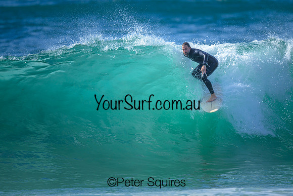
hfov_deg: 2.2
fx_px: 7502
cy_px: 83
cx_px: 160
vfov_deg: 1.5
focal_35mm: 922
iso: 320
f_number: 6.3
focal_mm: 800
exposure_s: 1/2000
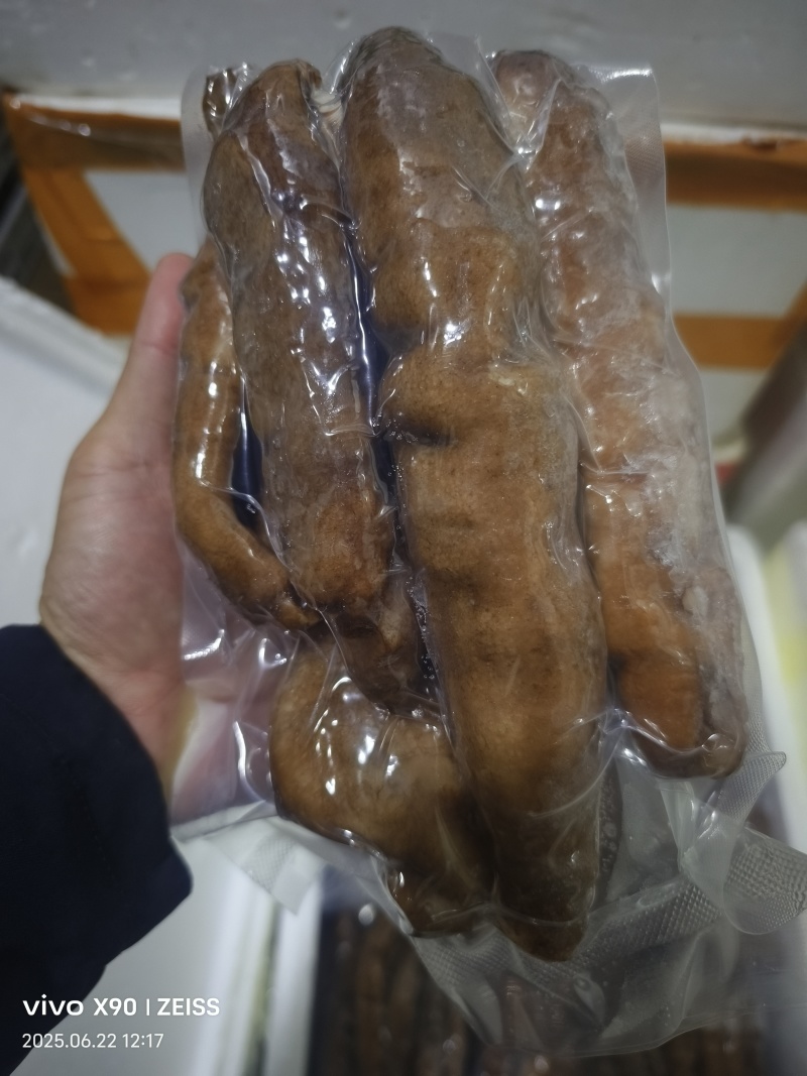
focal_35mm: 23
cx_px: 404
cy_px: 538
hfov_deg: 58.9
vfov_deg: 73.9
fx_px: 715
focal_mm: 5.5
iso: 261
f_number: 1.75
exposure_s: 1/50
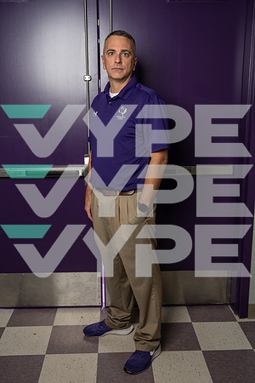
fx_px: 414
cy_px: 192
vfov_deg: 49.6
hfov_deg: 34.2
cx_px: 128
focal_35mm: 39
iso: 250
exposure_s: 1/250
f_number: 5.6
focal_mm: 39
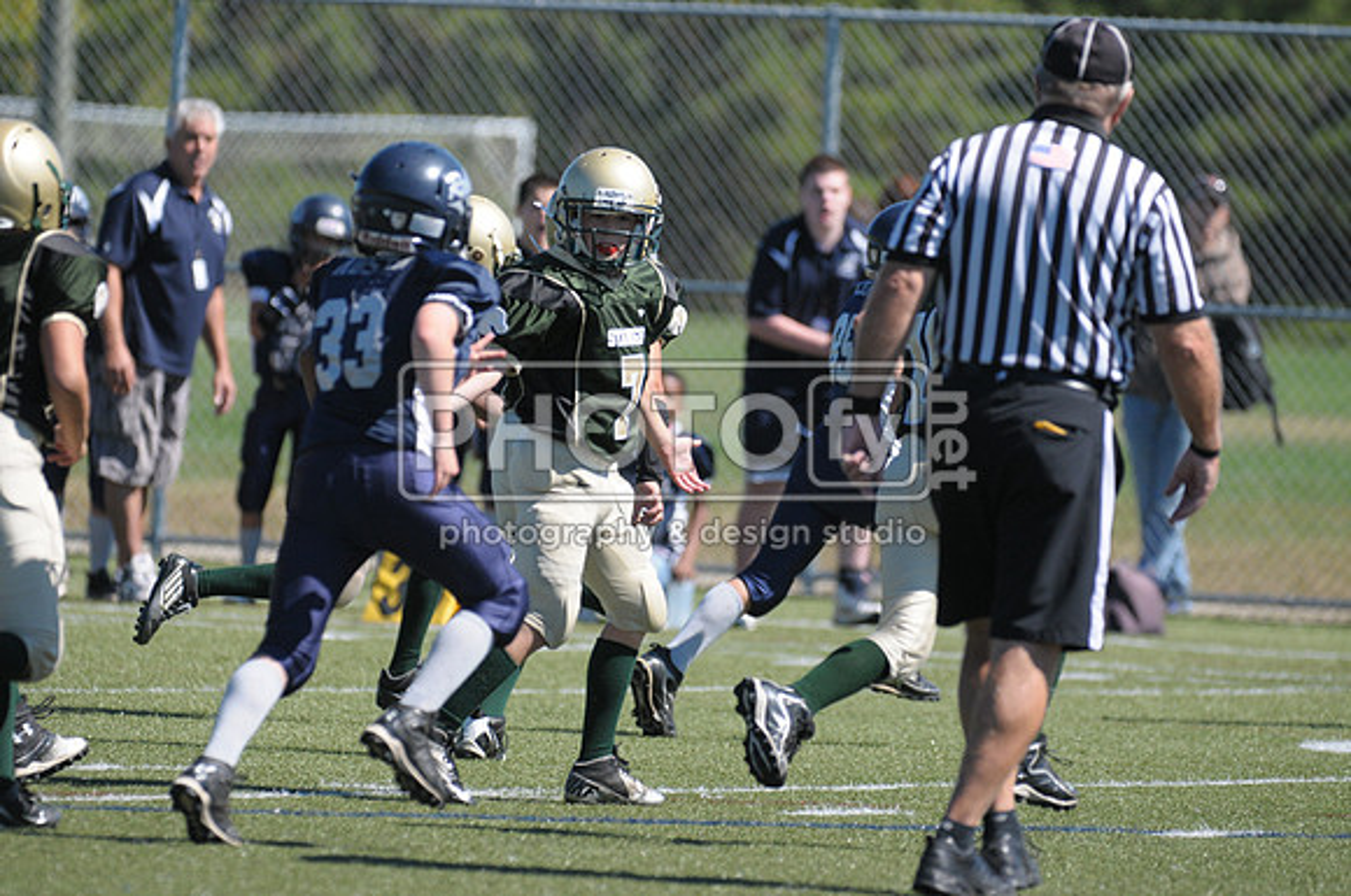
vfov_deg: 3.2
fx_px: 16302
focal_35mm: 435
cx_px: 676
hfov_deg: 4.7
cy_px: 448
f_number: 4
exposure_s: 1/3200
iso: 640
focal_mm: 290
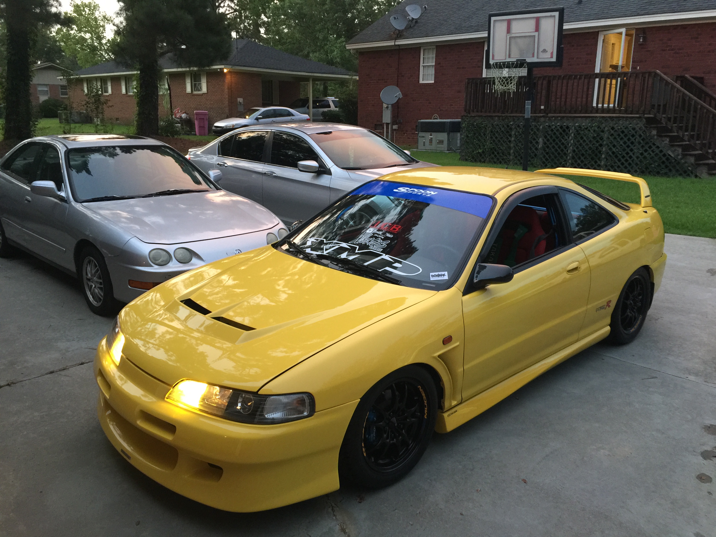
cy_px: 268
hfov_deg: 61.7
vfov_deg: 48.2
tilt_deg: -13.5
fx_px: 600
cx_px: 358
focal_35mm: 29
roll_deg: -1.9
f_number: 2.2
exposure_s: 1/15
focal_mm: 4.15
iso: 80
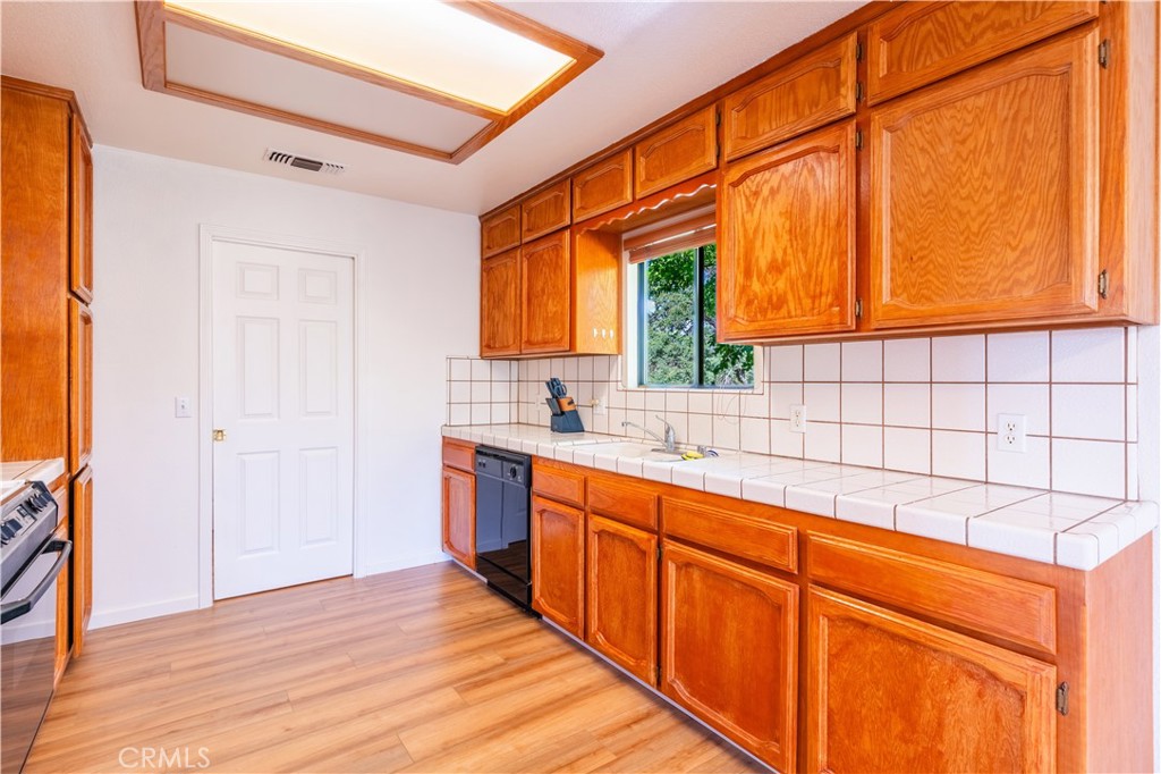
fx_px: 548
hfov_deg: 93.3
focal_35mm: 17
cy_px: 387
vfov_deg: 70.4
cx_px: 580
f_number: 8
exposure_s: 1/60
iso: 400
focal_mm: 17
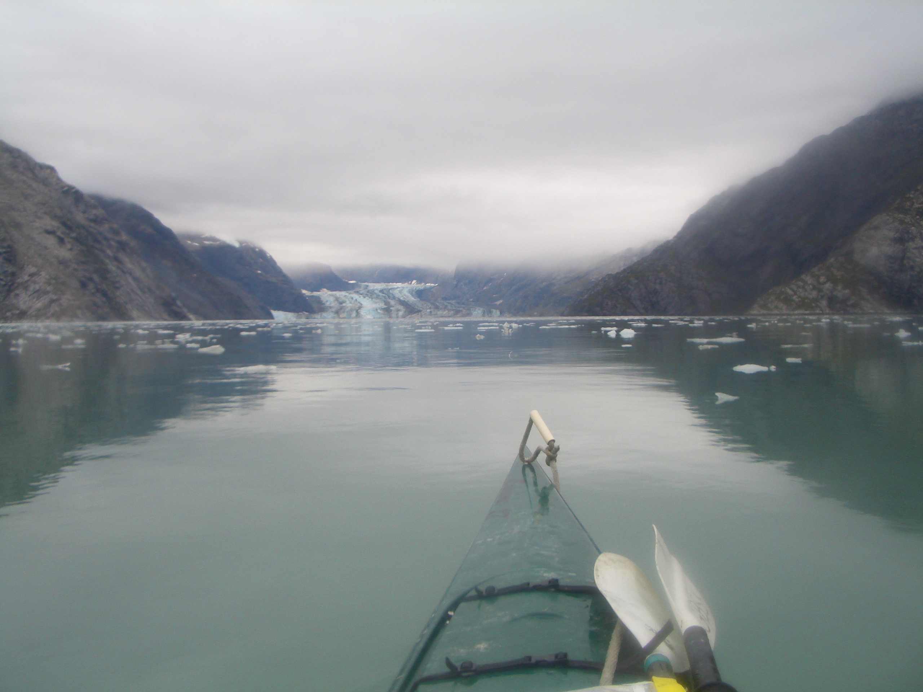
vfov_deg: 40.7
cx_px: 462
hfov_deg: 52.6
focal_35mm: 35
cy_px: 346
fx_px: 933
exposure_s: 1/320
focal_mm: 5.8
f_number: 4.3
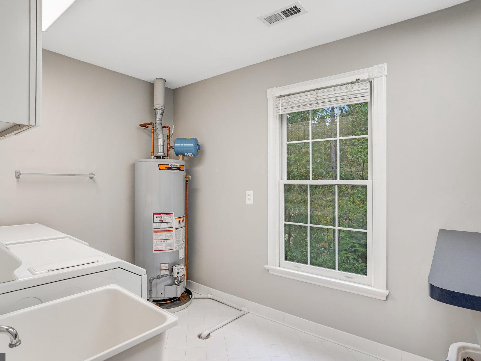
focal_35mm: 19
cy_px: 186
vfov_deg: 68.7
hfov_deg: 84.5
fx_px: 264
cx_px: 224
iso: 1250
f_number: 8
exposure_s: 1/100
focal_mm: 17
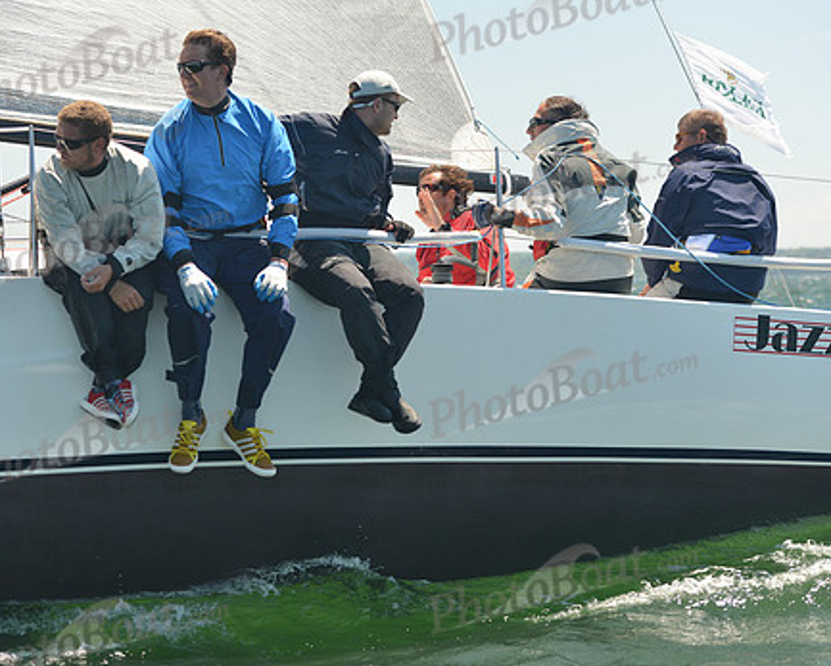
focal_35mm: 103
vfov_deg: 15.0
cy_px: 316
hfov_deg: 18.6
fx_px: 2535
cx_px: 330
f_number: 4
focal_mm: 82
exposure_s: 1/800
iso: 400
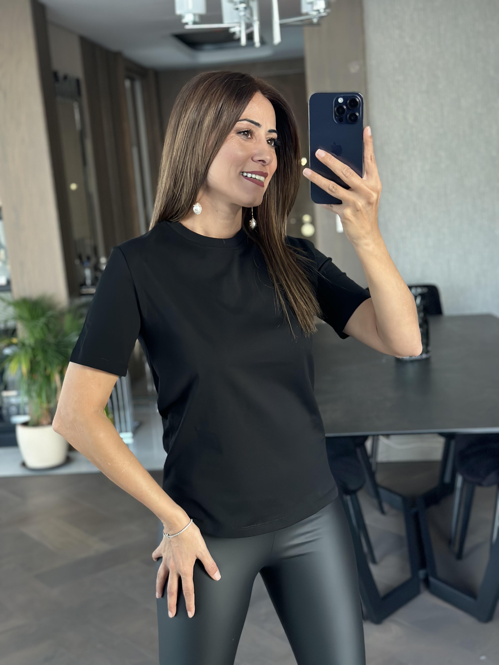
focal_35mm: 48
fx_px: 923
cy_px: 332
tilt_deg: -15.2
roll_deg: +6.2
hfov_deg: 30.3
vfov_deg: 39.7
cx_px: 250
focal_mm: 6.86
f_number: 1.78
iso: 400
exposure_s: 1/55
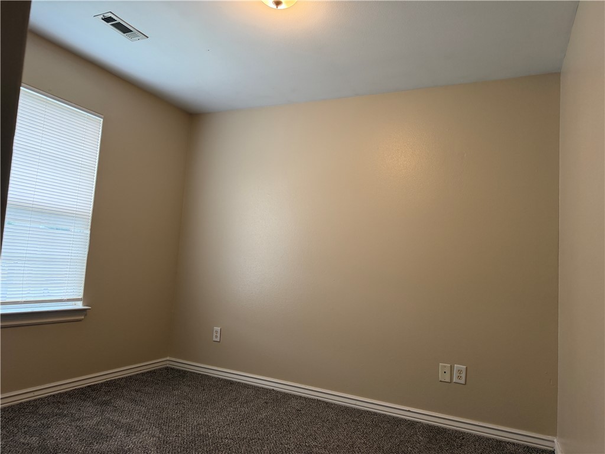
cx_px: 302
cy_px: 227
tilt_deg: +4.7
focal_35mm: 24
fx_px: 419
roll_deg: -3.4
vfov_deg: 56.8
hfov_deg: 71.6
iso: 200
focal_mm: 6.76
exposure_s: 1/120
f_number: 1.78
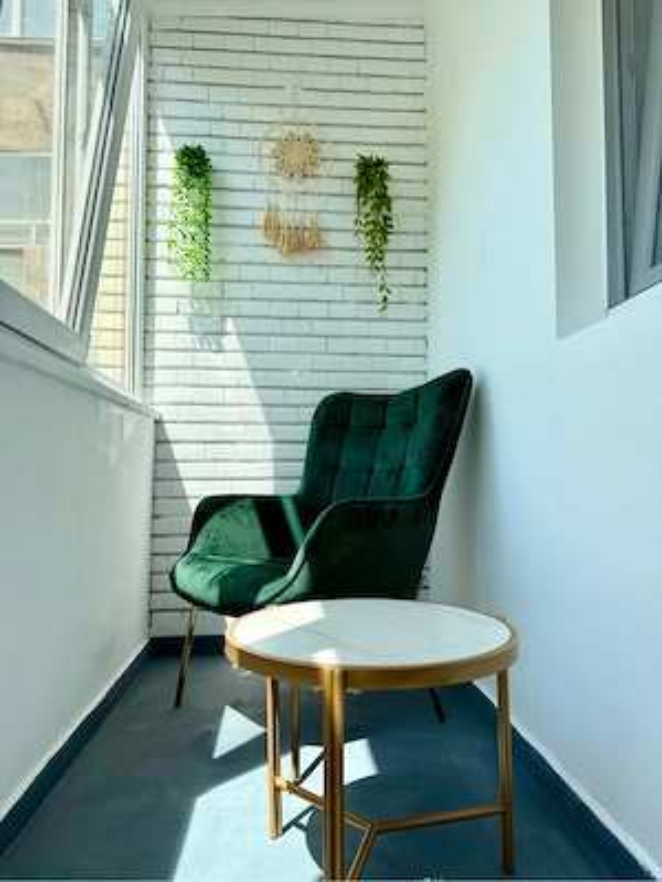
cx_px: 331
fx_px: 612
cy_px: 441
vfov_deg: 71.6
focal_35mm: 24
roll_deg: -0.2
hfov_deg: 56.8
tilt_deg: +3.2
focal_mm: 6.76
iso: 80
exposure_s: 1/1271
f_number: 1.78
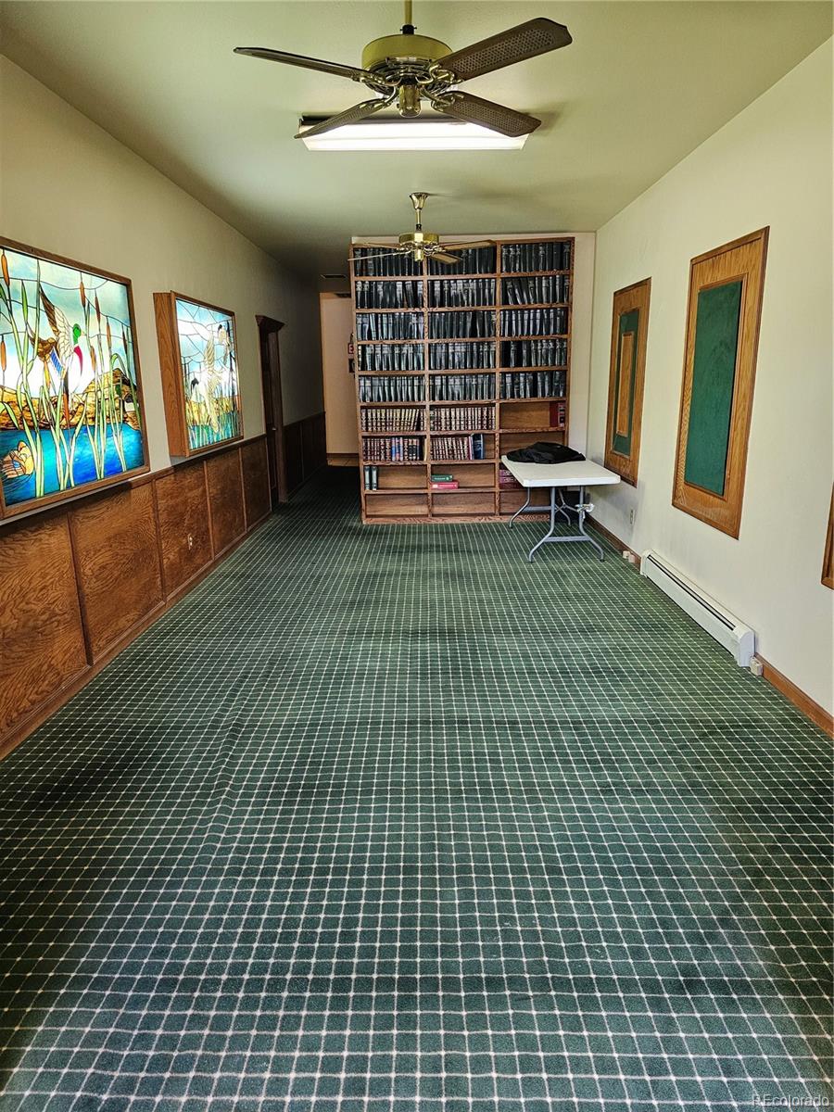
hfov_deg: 58.9
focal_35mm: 23
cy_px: 556
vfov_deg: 73.9
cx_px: 417
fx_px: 739
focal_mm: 6.3
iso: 640
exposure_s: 1/120
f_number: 1.7
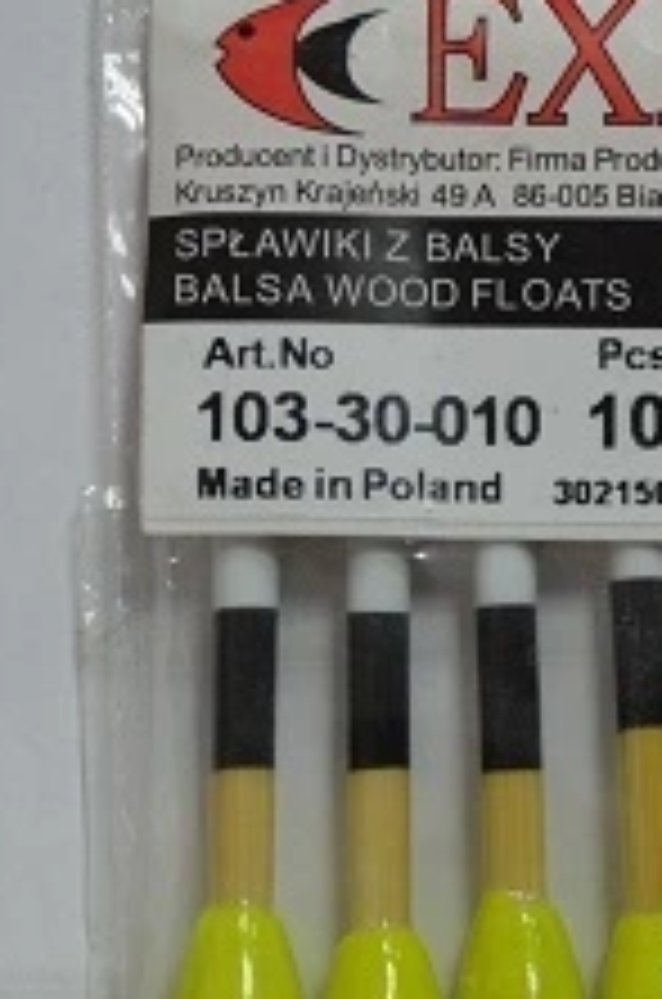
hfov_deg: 7.8
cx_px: 842
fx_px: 4794
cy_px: 994
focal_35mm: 173
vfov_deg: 11.8
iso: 640
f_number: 5
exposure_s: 1/60
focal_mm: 34
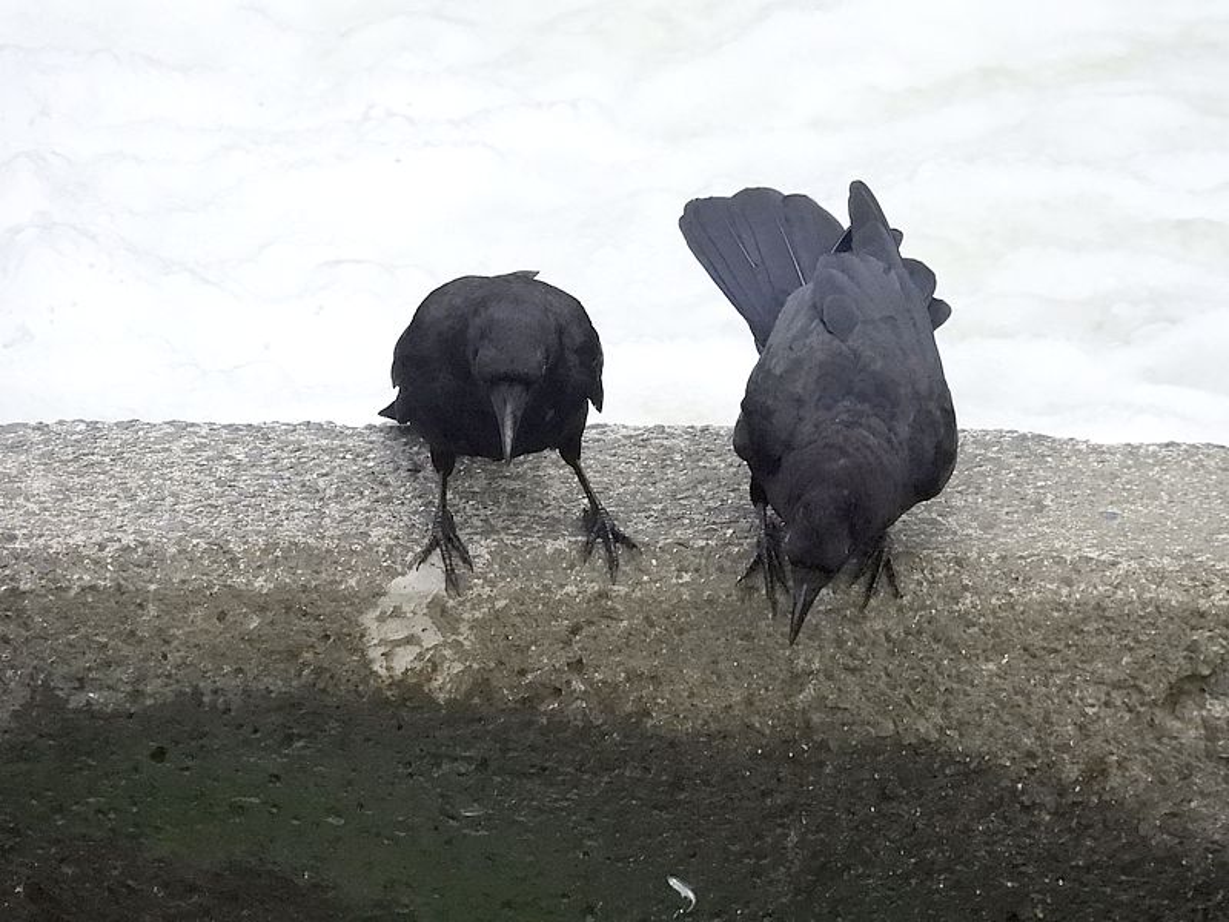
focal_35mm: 1100
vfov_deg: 1.4
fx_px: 39054
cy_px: 461
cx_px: 614
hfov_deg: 1.8
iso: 1600
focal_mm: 196
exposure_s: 1/1600
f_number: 5.6
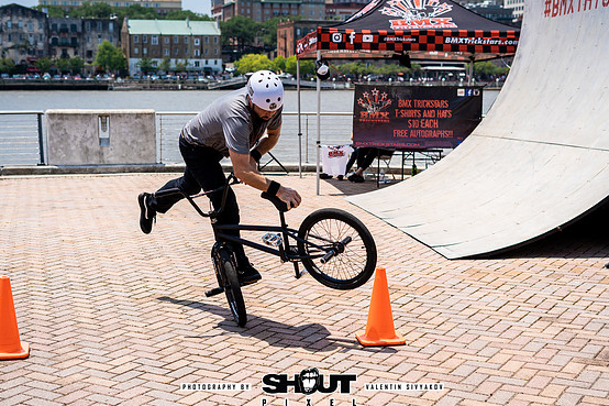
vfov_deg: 24.6
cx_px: 312
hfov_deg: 36.3
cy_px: 200
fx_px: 930
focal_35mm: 55
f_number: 3.5
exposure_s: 1/1600
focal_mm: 50
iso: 125
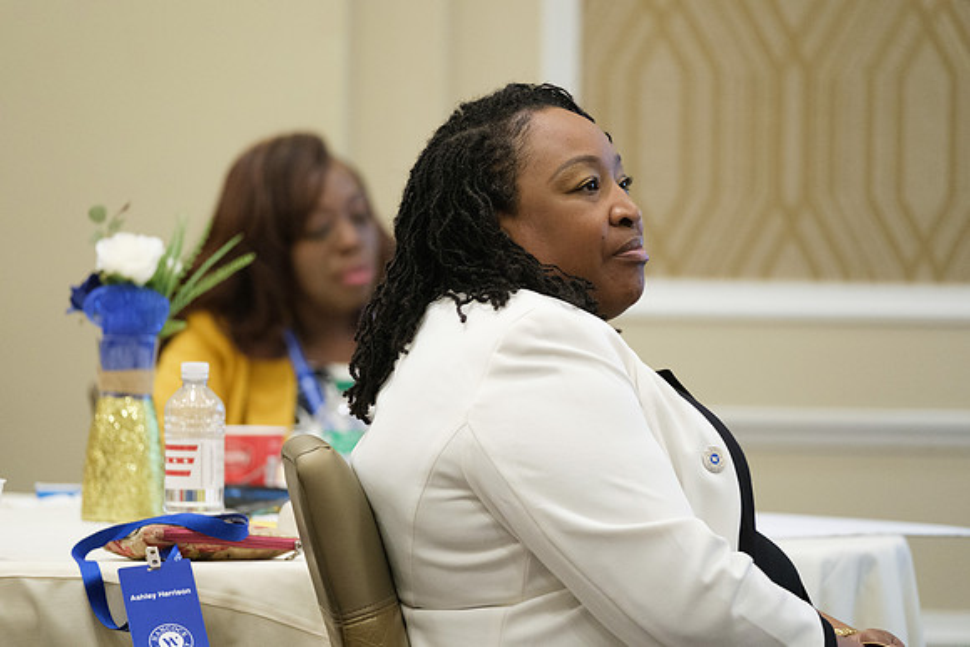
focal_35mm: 210
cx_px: 485
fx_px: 5659
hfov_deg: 9.8
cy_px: 324
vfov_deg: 6.5
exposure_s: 1/160
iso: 3200
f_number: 2.8
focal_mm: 140
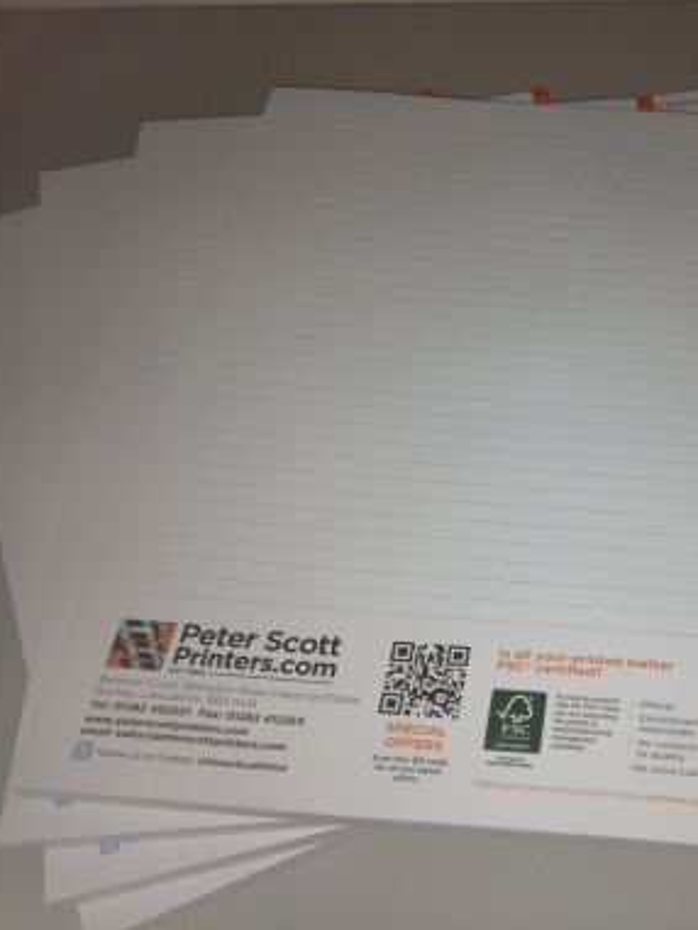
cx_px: 608
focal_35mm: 47
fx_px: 1263
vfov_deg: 40.4
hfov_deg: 29.8
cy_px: 464
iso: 50
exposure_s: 1/63
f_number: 2.4
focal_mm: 4.28
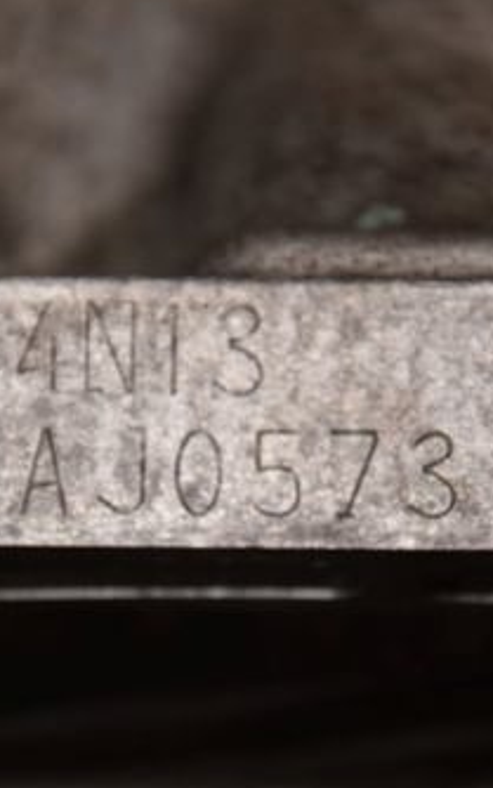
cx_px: 170
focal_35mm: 307
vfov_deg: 6.8
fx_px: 6593
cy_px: 439
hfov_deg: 4.3
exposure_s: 1/60
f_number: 5.6
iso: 800
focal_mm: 105
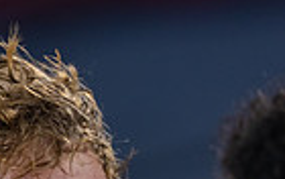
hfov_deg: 2.0
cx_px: -58
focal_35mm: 1040
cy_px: 326
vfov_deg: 1.3
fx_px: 8091
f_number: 2.8
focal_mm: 200
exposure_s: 1/500
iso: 800
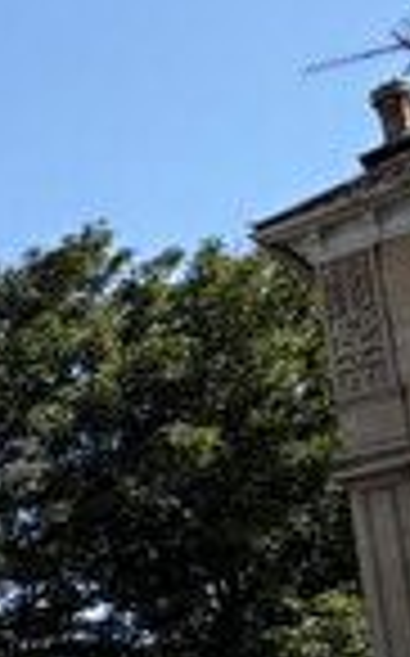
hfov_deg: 8.9
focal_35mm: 71
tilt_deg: +8.2
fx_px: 1272
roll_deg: +1.8
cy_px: 839
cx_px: -1122
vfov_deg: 25.3
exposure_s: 1/770
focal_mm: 2.22
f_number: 2.2
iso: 25
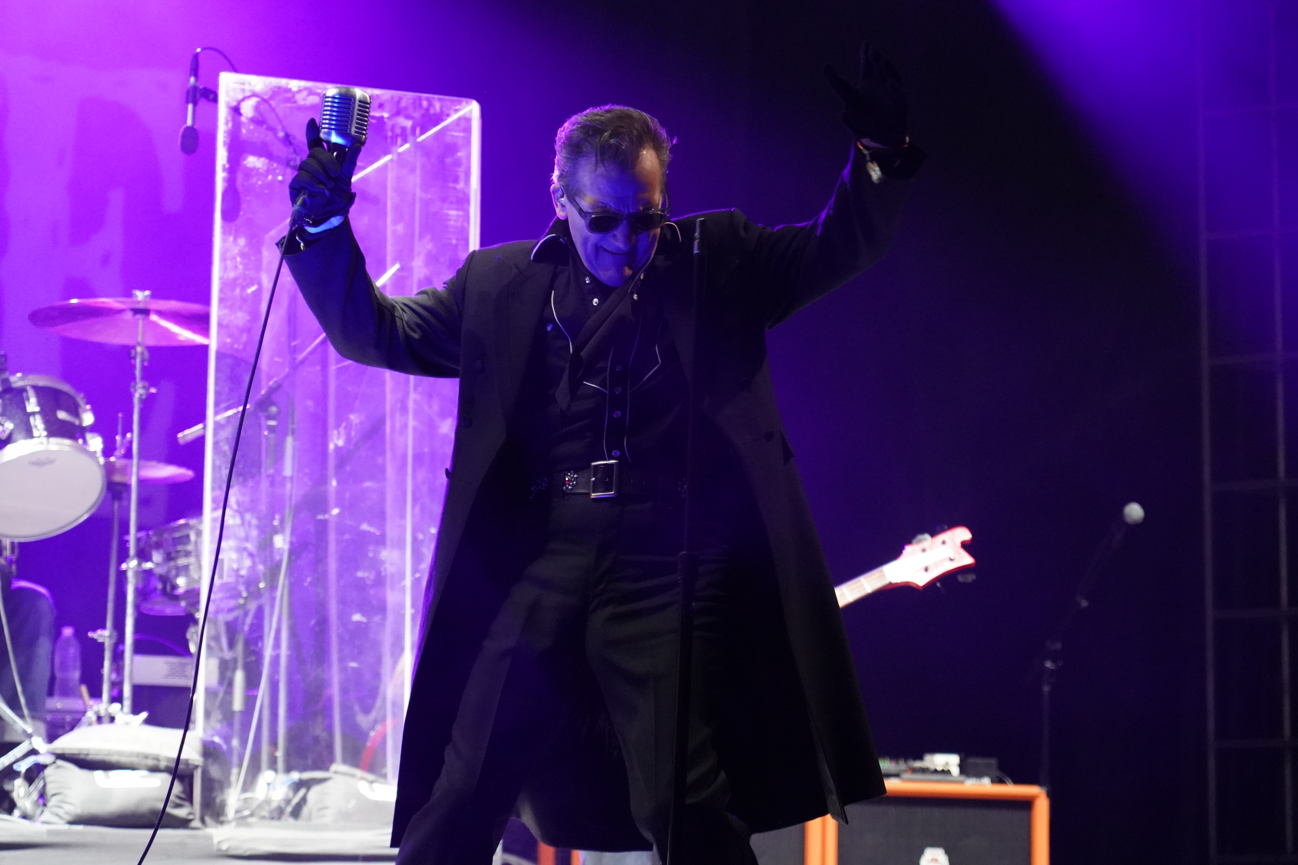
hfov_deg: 19.5
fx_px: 3786
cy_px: 432
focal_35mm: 105
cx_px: 649
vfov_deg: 13.0
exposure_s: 1/160
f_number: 4
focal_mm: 105
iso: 10000
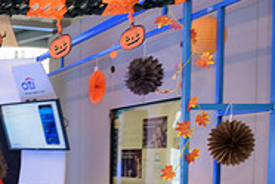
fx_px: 573
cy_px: 192
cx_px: -126
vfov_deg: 17.7
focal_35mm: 75
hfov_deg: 22.6
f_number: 3.2
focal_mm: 24
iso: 800
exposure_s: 1/125
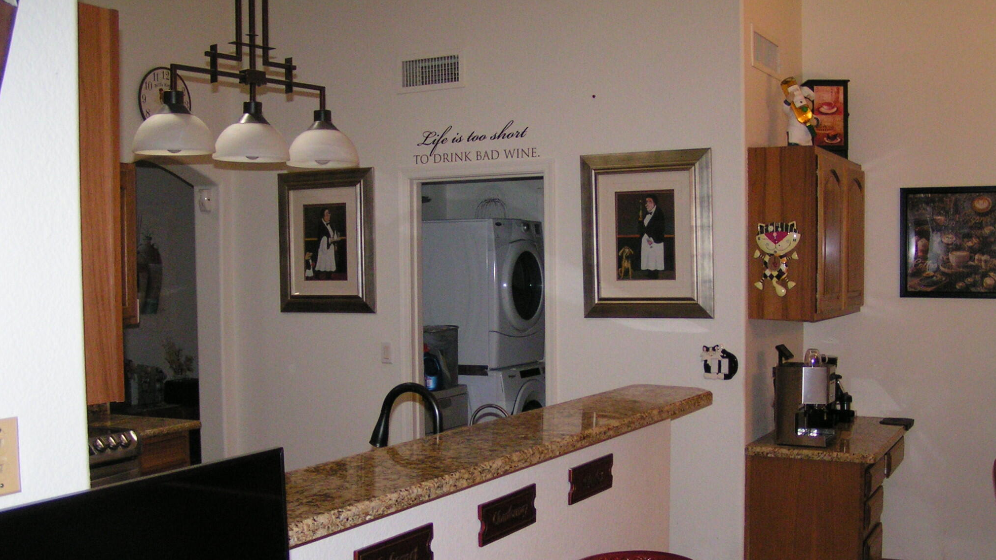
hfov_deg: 48.4
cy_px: 318
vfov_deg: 28.3
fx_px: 1109
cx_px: 504
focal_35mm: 42
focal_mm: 5.8
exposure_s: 1/40
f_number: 2.8
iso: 200
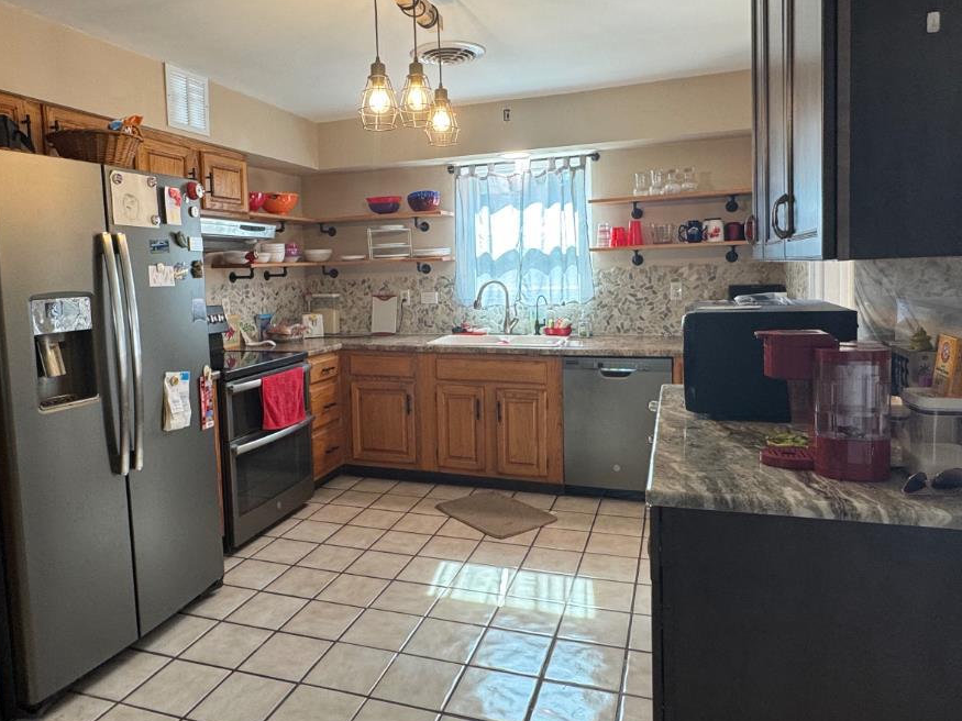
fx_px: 667
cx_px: 450
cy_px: 317
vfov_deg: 56.6
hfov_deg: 71.5
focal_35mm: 24
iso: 125
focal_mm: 2.22
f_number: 2.2
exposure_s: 1/120
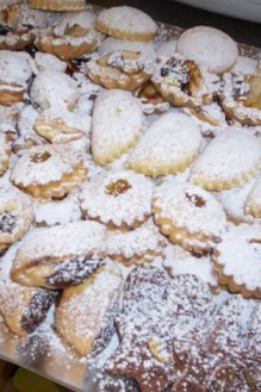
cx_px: 83
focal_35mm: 51
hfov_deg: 26.3
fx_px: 555
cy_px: 199
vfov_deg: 38.9
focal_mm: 5.9
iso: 140
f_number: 4.5
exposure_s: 1/64
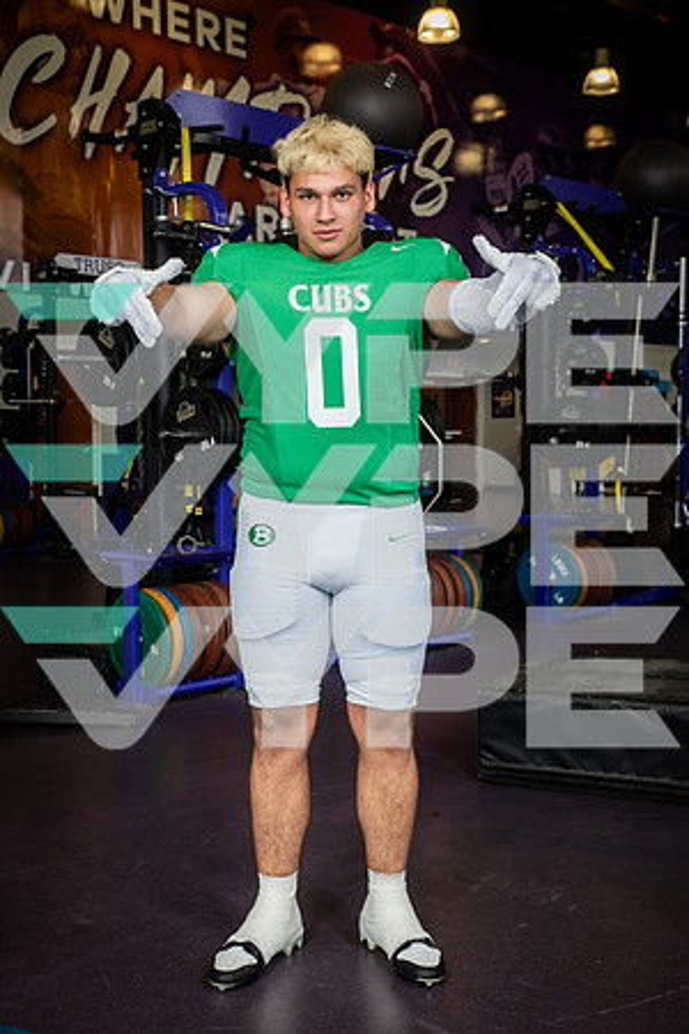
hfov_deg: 29.2
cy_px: 517
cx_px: 344
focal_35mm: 46
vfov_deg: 42.7
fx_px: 1320
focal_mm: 46
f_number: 7.1
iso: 800
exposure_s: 1/250
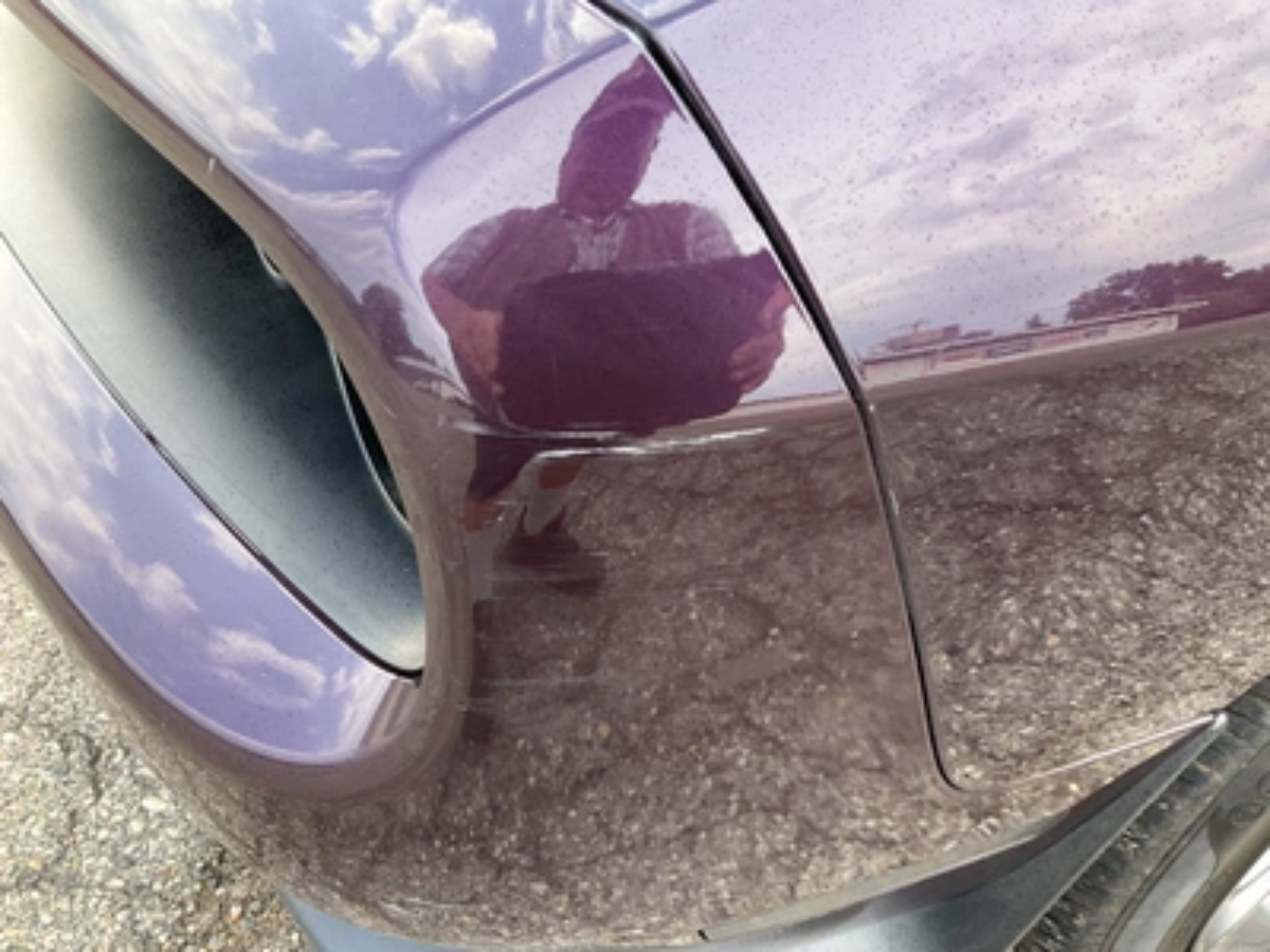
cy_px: 476
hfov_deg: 61.7
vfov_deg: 48.2
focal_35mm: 29
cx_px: 635
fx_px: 1064
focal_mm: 3
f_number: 1.8
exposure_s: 1/122
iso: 25
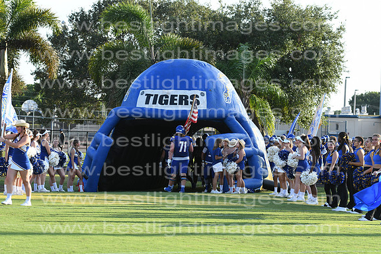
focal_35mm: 136
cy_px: 127
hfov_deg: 15.1
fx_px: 1439
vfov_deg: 10.1
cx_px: 190
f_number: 5.6
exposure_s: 1/500
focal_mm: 90
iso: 200
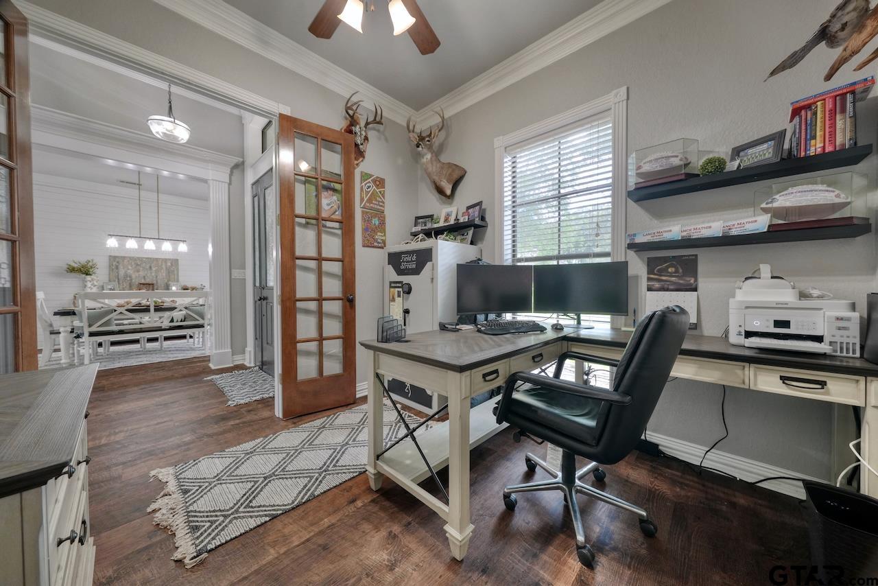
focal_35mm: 12
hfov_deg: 112.6
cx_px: 439
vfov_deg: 90.0
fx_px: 293
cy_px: 293
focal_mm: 12
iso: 2000
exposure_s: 1/1.25
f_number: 9
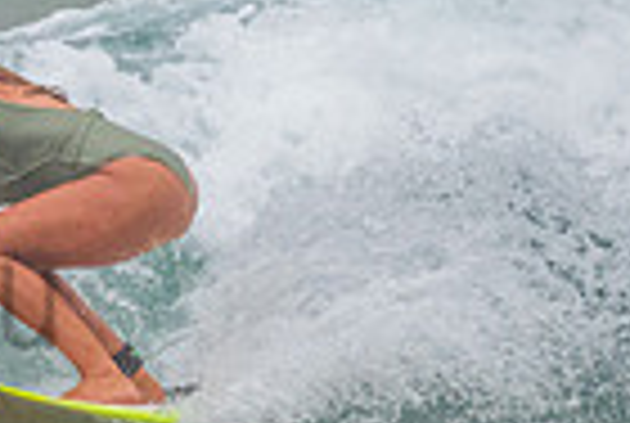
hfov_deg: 0.8
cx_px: 8
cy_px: 208
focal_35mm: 2743
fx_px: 48104
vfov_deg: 0.5
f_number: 5.6
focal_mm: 500
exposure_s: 1/320
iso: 400
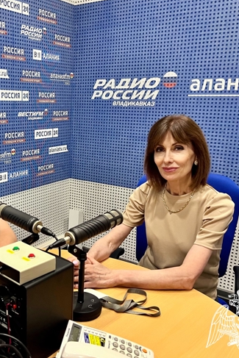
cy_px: 180
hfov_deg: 34.7
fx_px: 368
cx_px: 44
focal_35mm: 37
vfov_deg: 51.9
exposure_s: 1/50
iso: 200
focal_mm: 5.7
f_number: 1.5
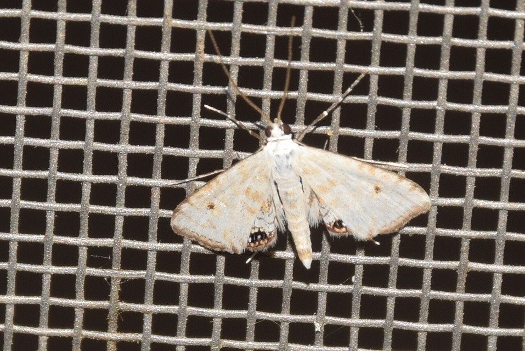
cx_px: 262
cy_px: 176
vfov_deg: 6.6
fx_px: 3065
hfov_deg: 9.8
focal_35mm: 210
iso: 100
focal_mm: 140
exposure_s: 1/160
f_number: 13
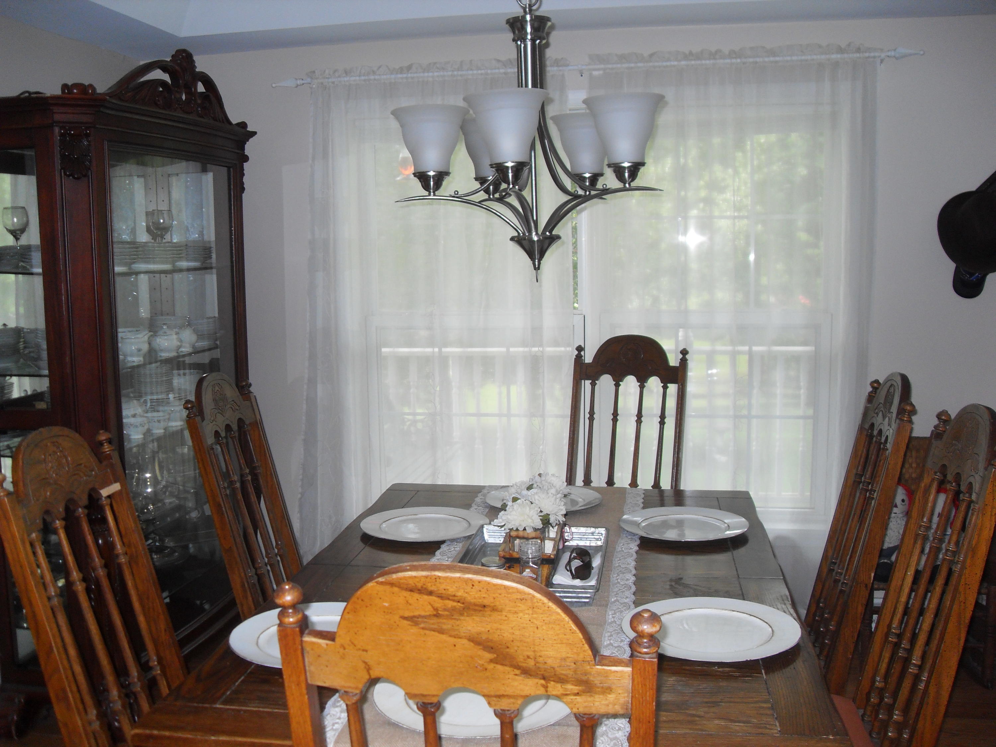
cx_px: 498
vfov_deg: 41.8
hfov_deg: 54.0
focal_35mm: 34
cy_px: 374
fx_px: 978
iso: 100
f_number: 2.8
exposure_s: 1/45
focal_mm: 6.3
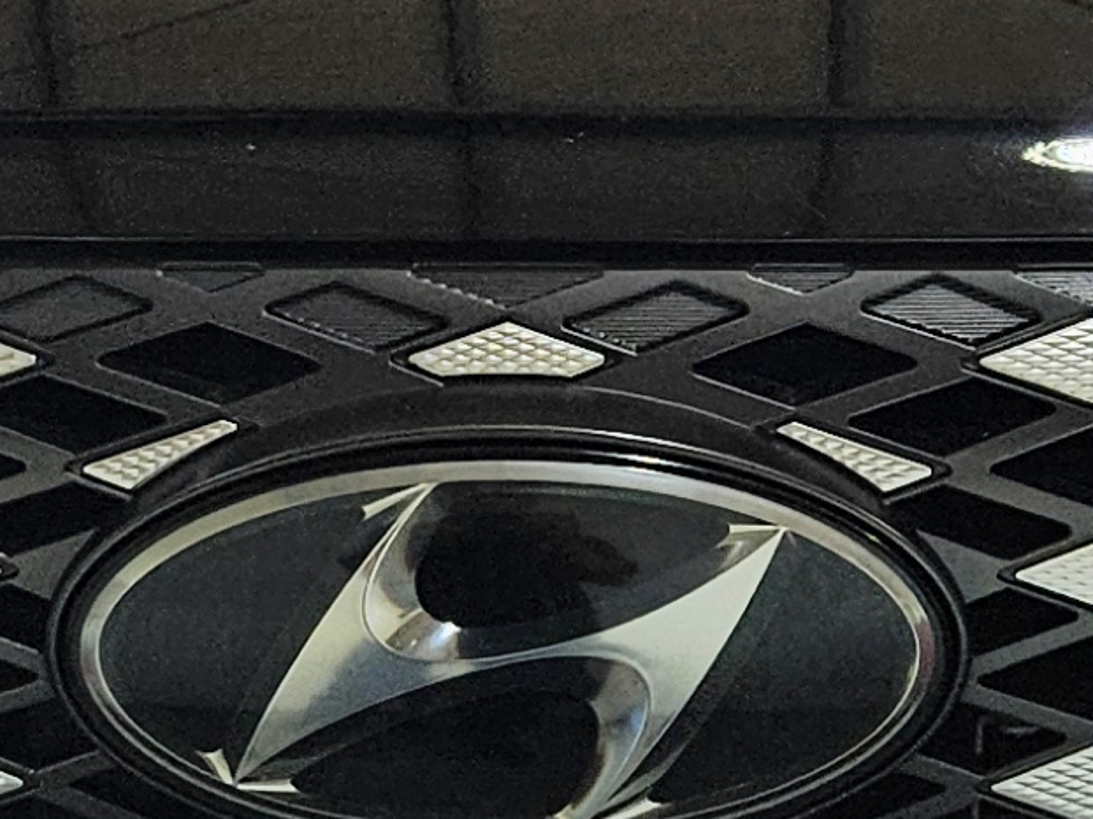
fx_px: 4671
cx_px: 387
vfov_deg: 10.0
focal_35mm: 148
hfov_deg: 13.3
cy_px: 153
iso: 80
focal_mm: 5.4
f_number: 1.8
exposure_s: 1/180
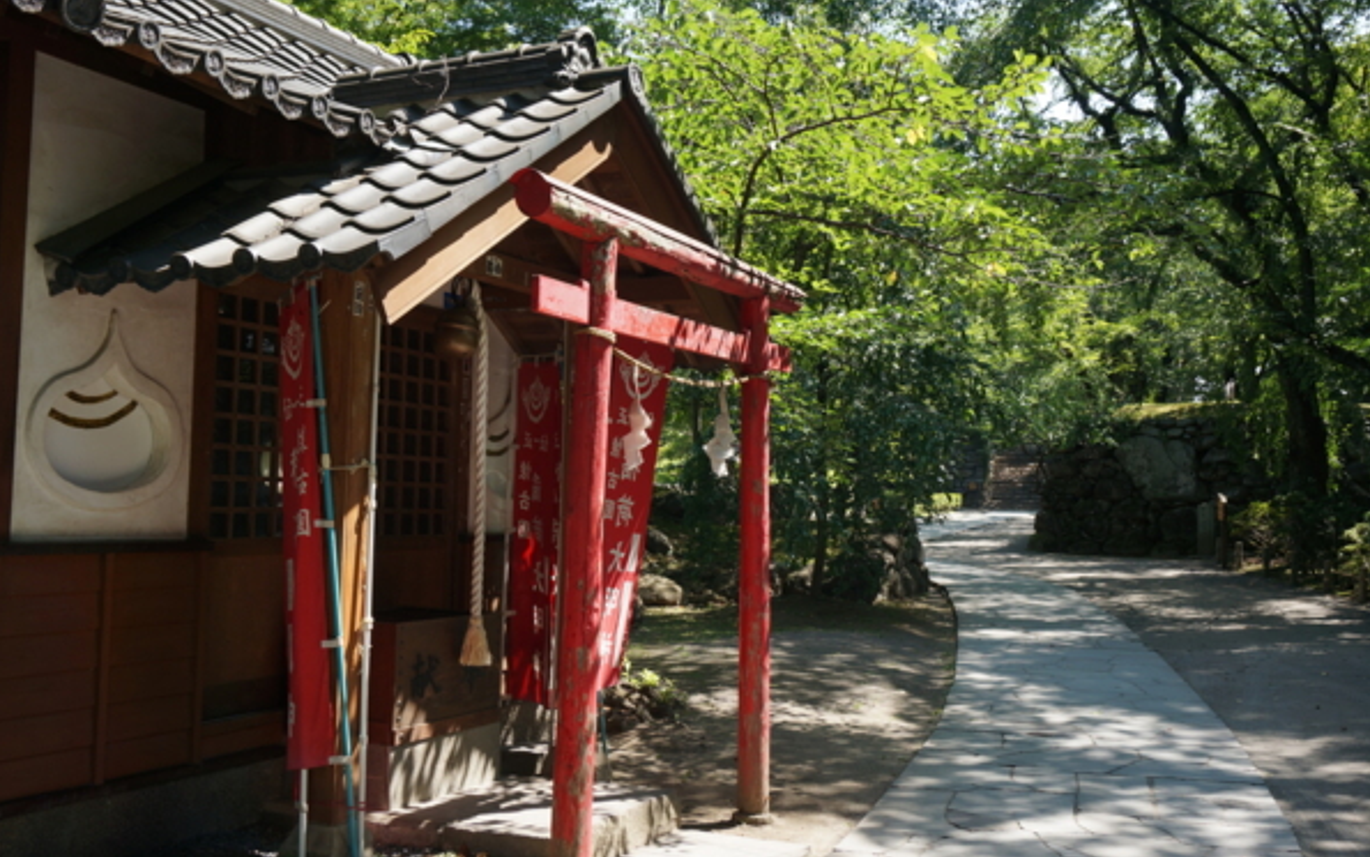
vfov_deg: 34.4
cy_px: 400
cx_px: 684
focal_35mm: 37
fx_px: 1382
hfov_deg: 52.7
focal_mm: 24
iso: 100
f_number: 6.3
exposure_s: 1/80
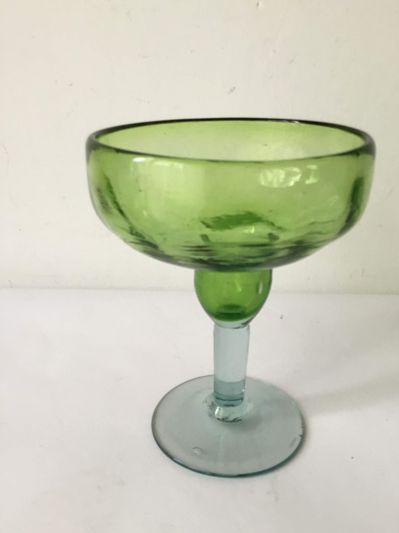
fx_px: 523
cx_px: 215
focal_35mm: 34
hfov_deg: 41.8
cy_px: 278
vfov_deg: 53.9
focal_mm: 3.3
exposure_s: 1/33
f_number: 2.4
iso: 32
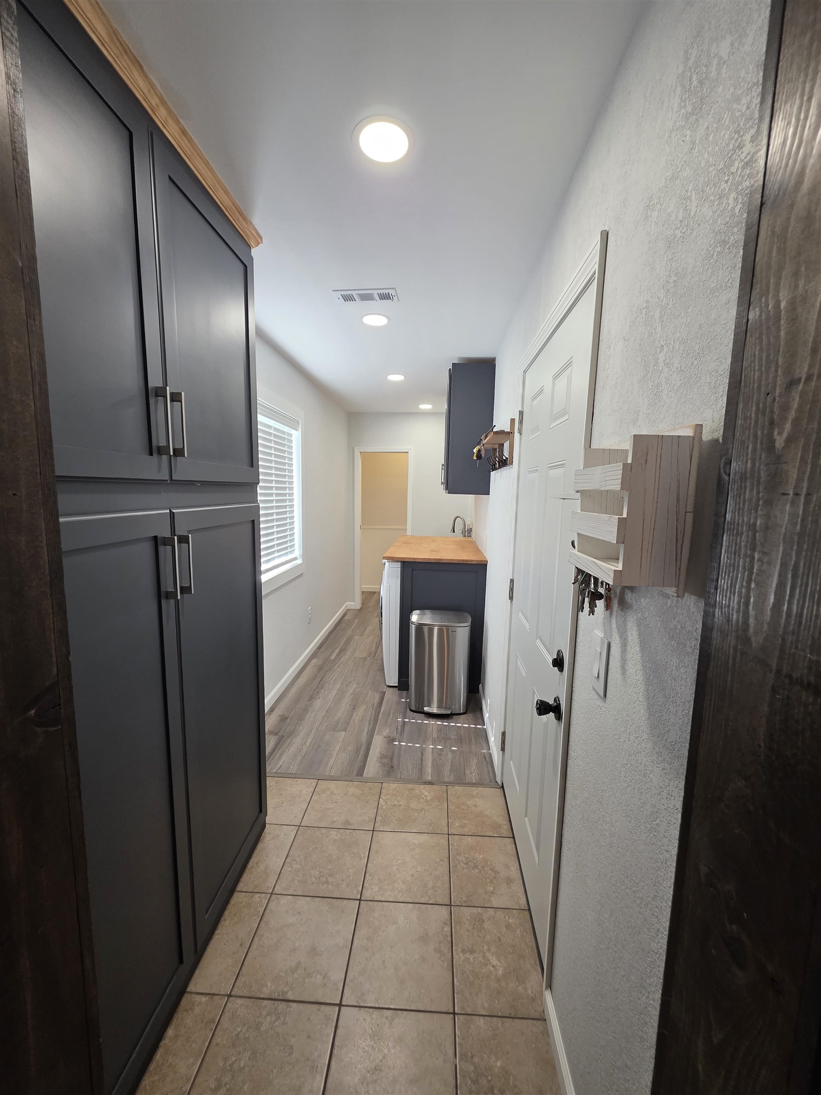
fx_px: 411
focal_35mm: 13
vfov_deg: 106.2
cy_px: 548
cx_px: 410
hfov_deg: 89.9
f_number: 1.9
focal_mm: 2.2
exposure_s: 1/120
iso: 200
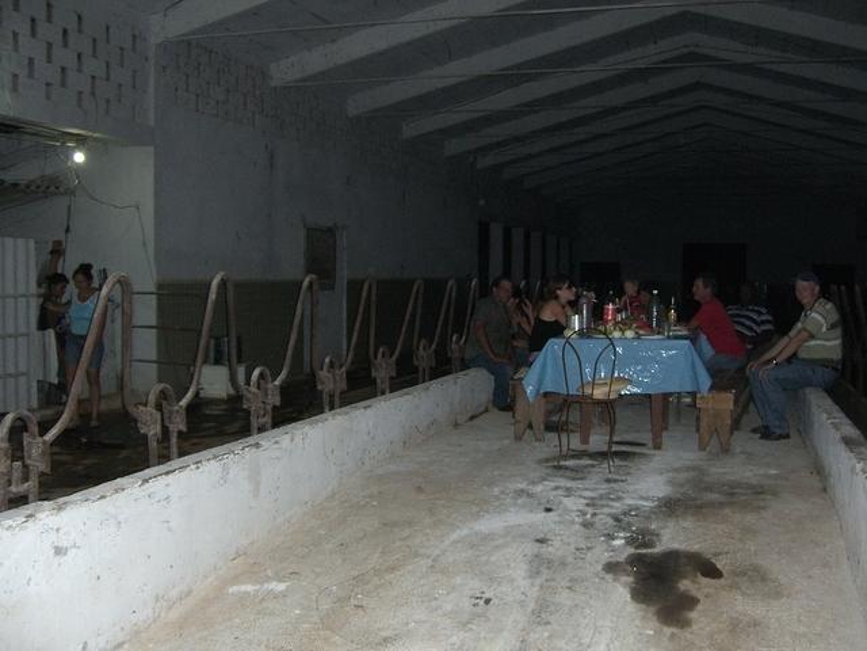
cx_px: 434
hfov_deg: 49.0
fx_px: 952
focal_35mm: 38
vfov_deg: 37.7
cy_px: 326
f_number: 2.8
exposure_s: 1/60
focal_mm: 7.9
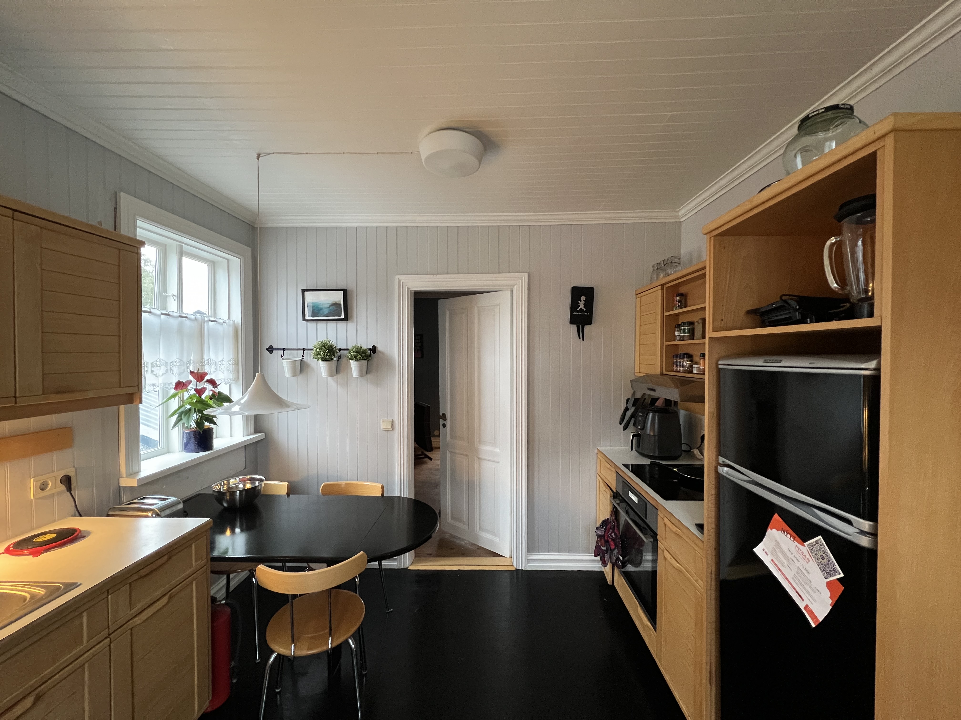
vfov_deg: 89.9
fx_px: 361
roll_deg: -0.3
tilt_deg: -1.2
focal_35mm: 13
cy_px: 360
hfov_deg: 106.2
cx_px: 480
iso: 400
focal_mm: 1.57
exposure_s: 1/50
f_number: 1.8
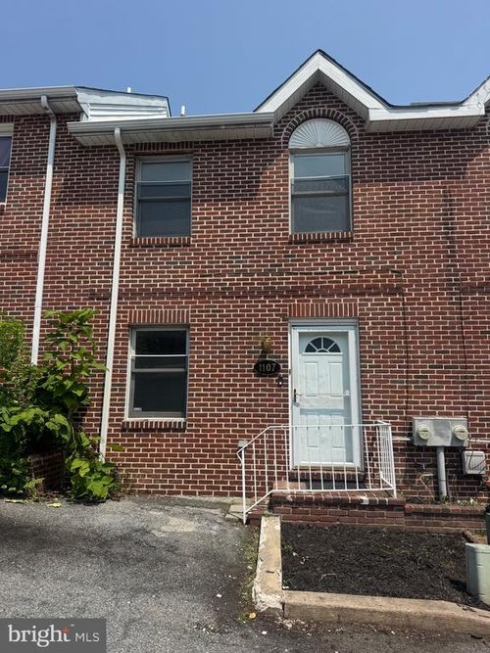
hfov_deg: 56.8
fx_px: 453
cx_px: 245
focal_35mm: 24
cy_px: 326
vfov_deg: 71.6
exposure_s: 1/5348
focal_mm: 6.76
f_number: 1.78
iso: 80
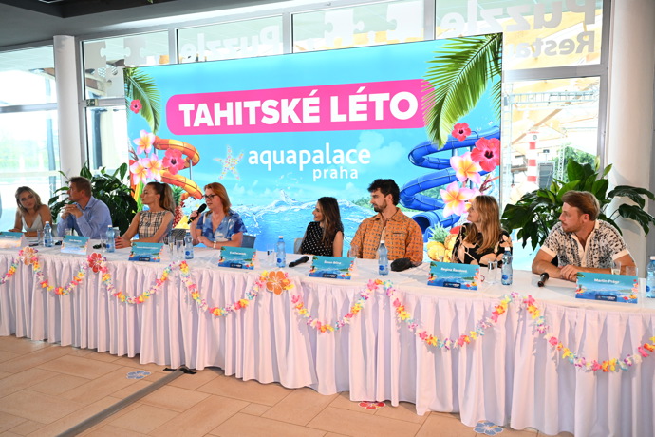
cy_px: 218
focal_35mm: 32
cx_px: 328
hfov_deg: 58.7
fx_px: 582
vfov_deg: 41.1
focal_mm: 32
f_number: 6.3
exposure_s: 1/125
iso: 2500
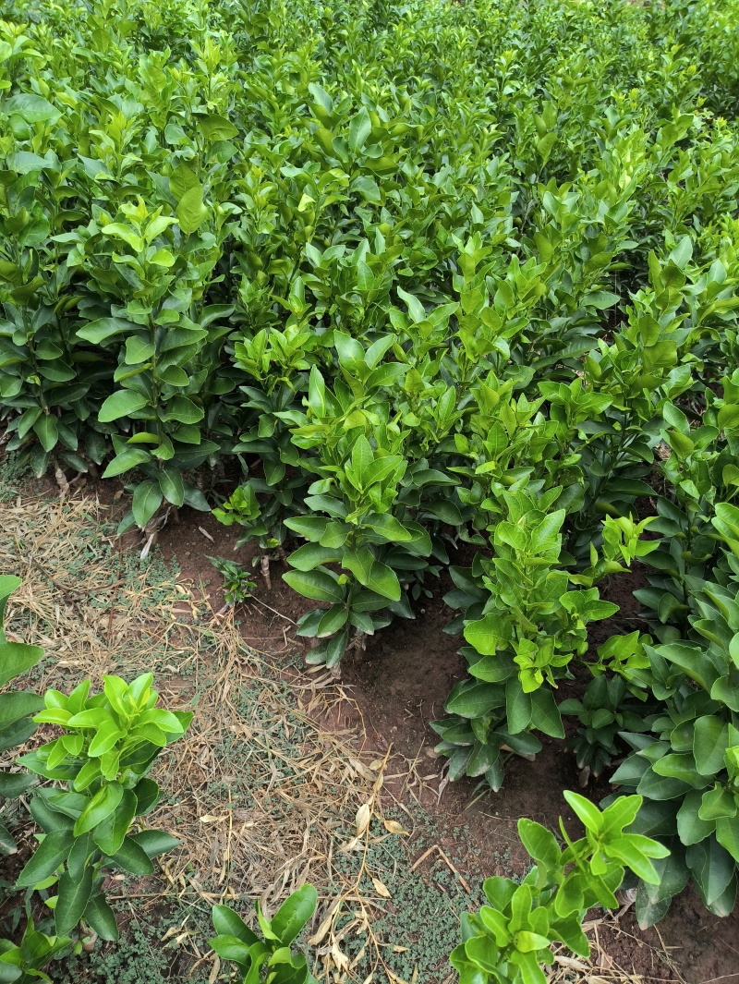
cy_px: 492
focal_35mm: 23
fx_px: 654
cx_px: 370
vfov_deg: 73.9
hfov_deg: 58.9
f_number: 1.79
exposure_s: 1/144
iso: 50
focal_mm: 4.69
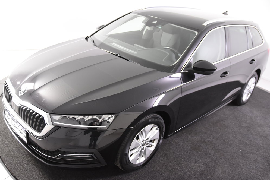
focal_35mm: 34
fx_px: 255
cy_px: 90
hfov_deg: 55.8
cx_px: 134
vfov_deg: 38.9
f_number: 3.2
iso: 1600
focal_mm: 22
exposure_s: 1/40
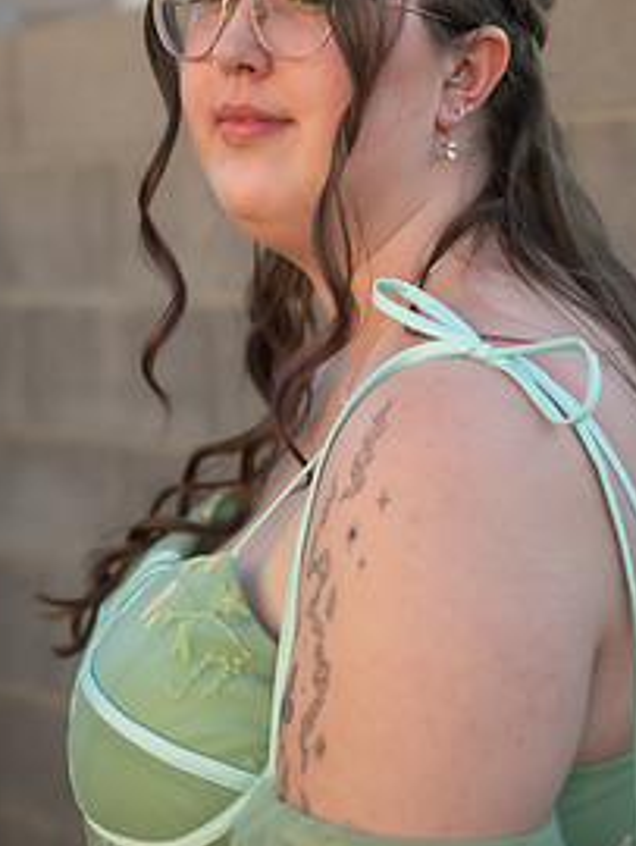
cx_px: 268
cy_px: 376
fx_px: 1761
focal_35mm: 72
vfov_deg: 27.0
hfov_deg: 20.5
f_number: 2.8
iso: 320
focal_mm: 45
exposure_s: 1/1000
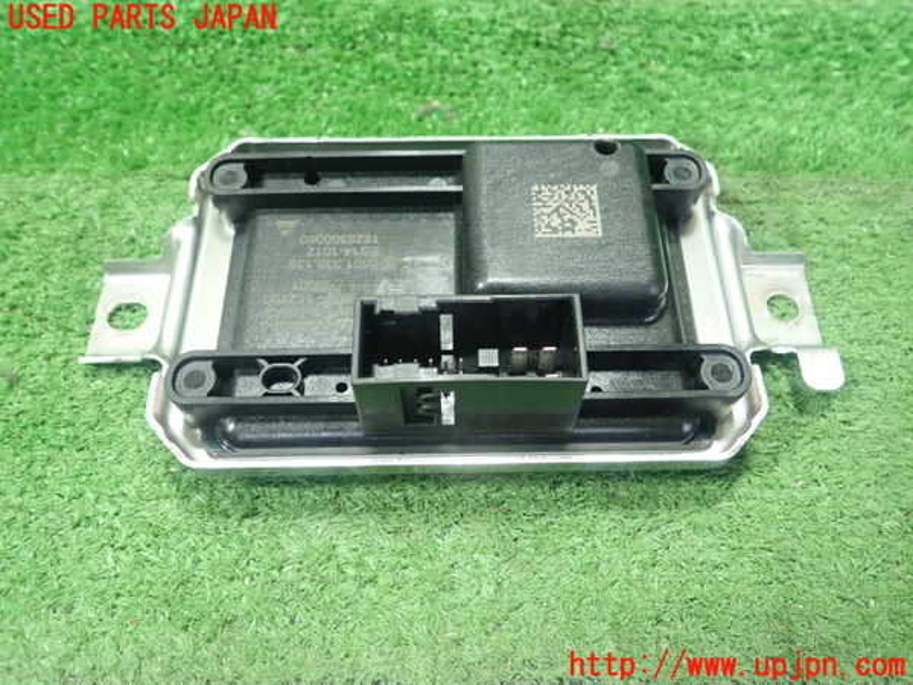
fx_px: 791
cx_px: 456
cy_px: 342
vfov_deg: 46.8
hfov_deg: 60.0
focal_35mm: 30
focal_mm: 5.5
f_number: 2.3
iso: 640
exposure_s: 1/125
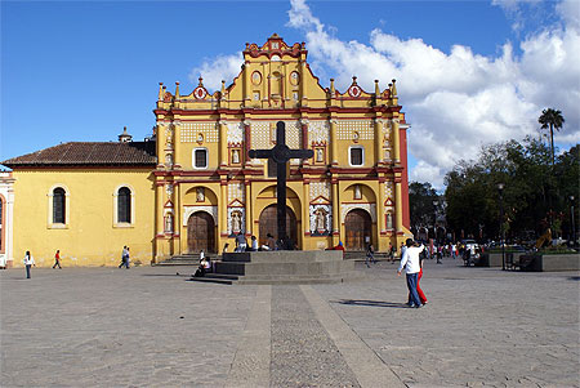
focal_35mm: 39
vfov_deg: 34.3
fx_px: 629
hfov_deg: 49.5
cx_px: 290
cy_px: 194
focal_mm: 26
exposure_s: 1/160
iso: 100
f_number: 10
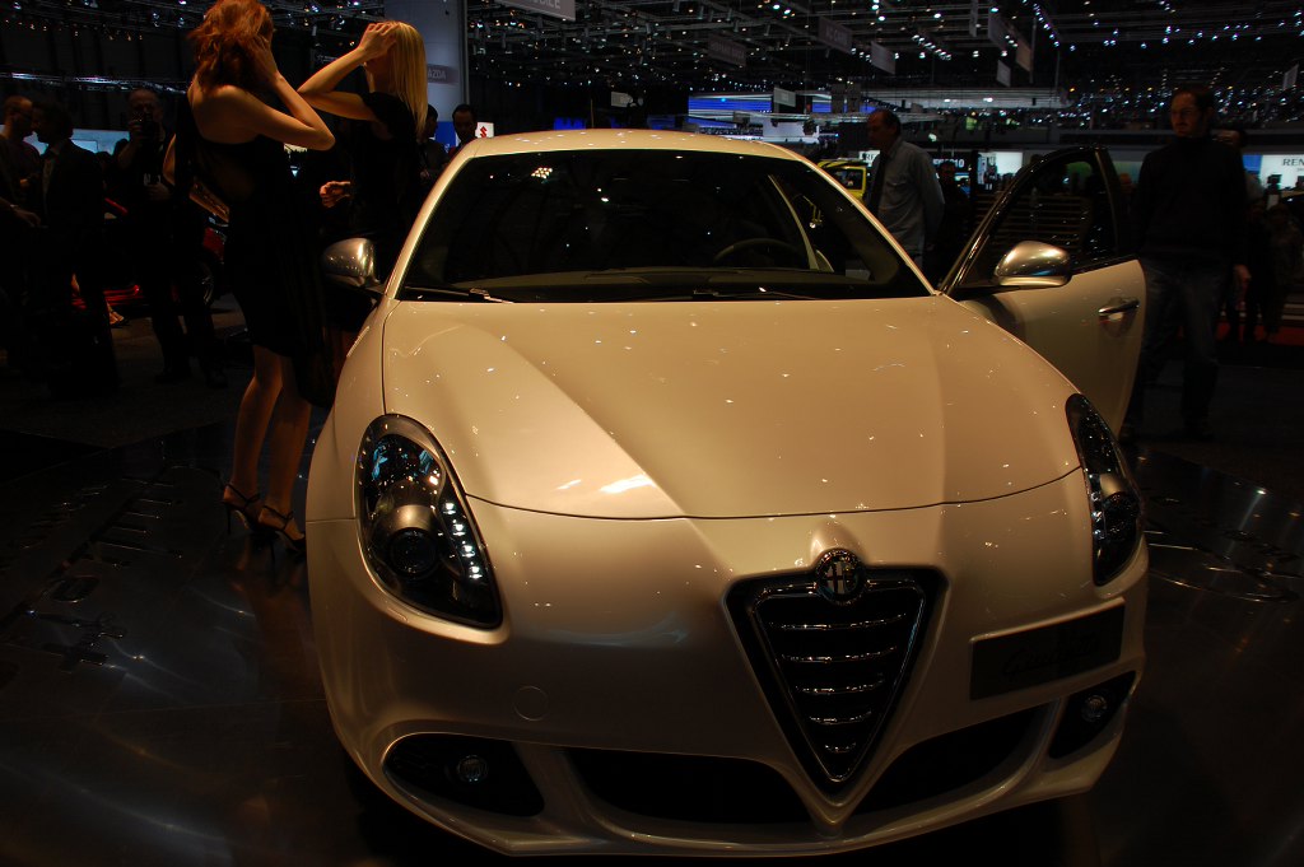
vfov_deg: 47.9
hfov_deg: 67.4
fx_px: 977
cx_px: 652
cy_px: 434
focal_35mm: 27
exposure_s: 1/160
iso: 200
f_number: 6.3
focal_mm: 18
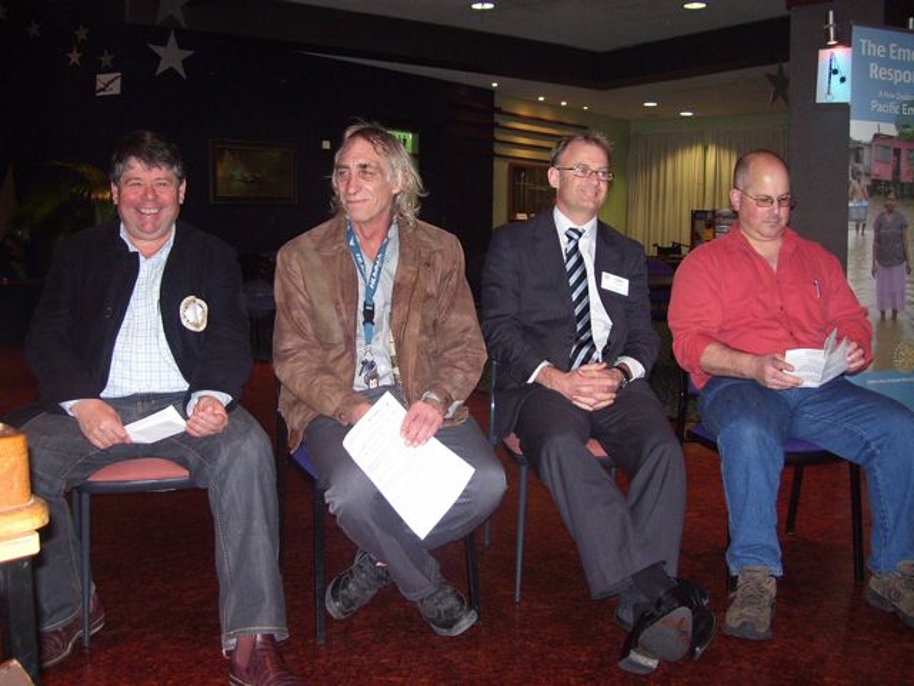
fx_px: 951
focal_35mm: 36
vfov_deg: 39.7
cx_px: 457
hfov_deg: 51.4
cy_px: 343
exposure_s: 1/60
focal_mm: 6
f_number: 2.7
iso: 200
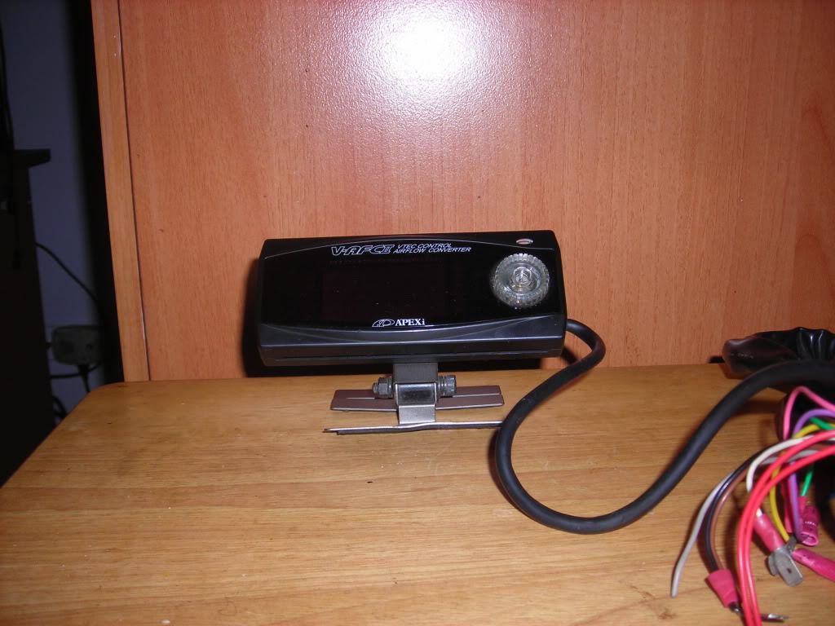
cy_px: 313
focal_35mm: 38
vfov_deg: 37.7
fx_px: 917
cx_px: 418
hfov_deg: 49.0
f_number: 3.2
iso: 50
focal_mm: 6.3
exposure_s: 1/60
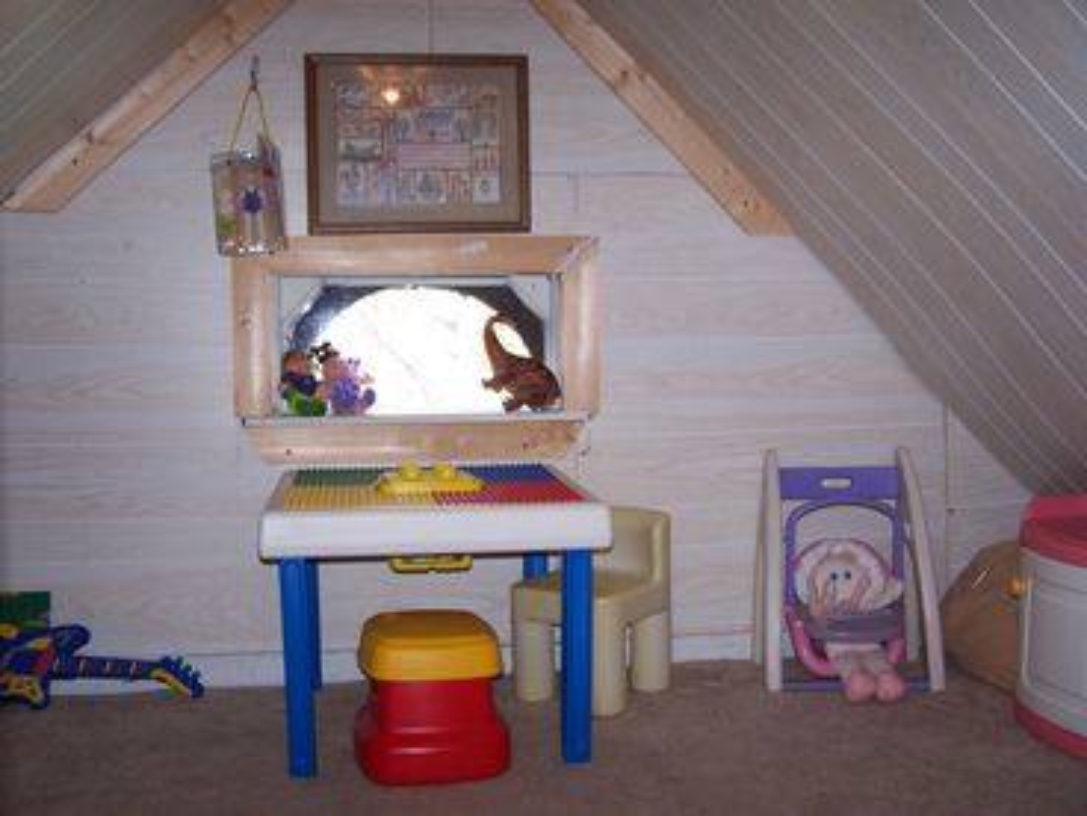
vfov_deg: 37.7
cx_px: 544
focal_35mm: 38
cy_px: 408
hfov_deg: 49.0
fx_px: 1193
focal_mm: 6.3
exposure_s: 1/60
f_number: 2.8
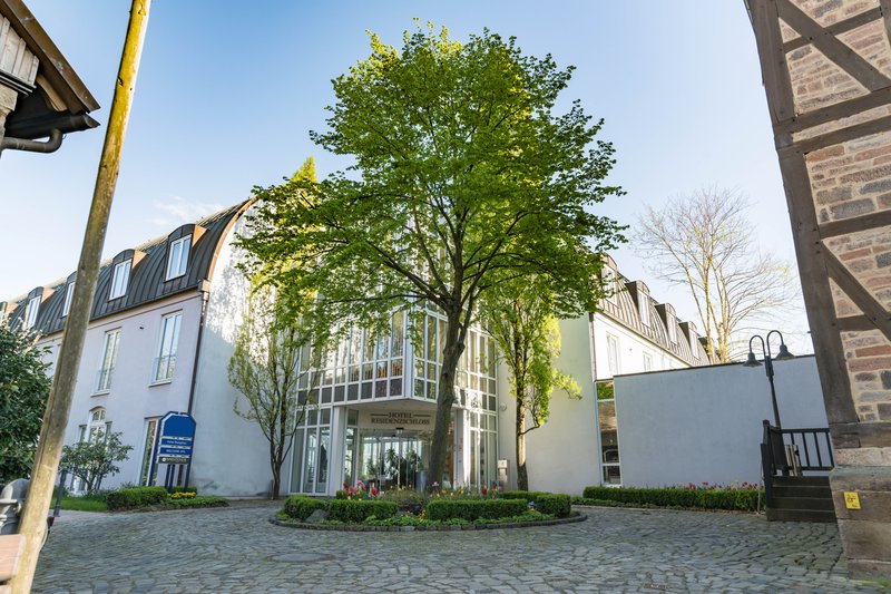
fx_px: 594
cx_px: 446
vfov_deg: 53.1
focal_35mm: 24
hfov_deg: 73.8
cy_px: 297
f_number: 8
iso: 100
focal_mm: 24
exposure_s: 1/160
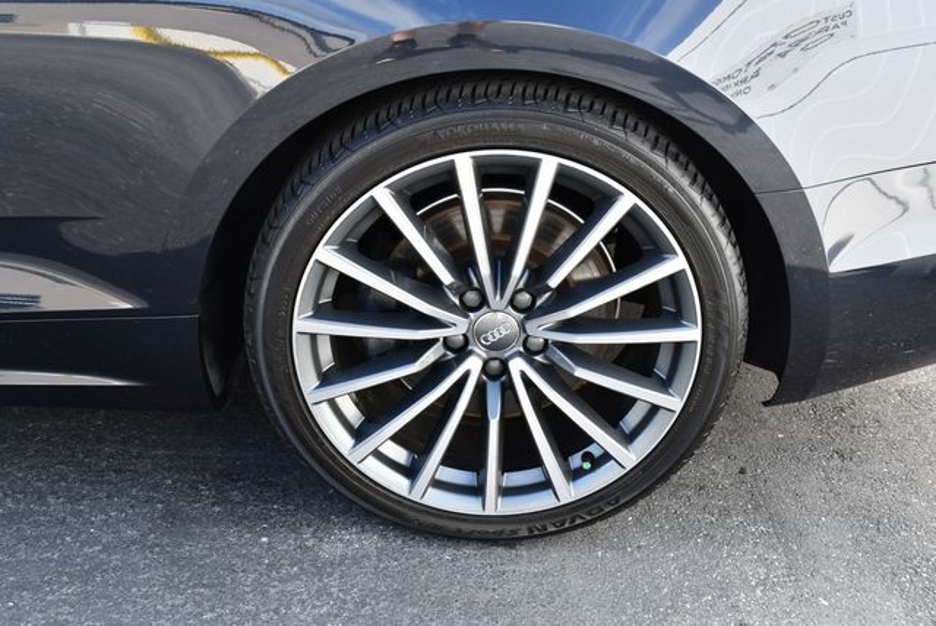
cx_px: 468
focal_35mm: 36
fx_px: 937
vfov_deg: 36.9
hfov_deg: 53.1
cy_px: 313
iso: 360
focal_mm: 18
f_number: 5.6
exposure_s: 1/250
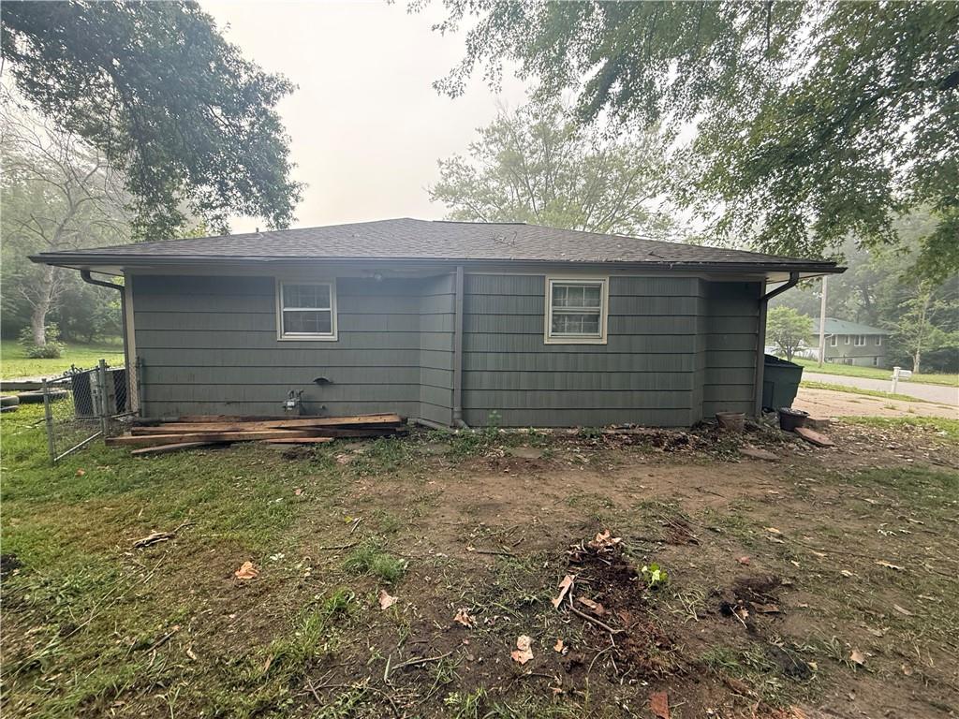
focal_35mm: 14
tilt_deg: -2.8
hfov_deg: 102.1
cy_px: 360
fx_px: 388
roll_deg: -1.0
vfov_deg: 85.7
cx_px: 480
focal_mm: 2.22
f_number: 2.2
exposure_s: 1/99
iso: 125
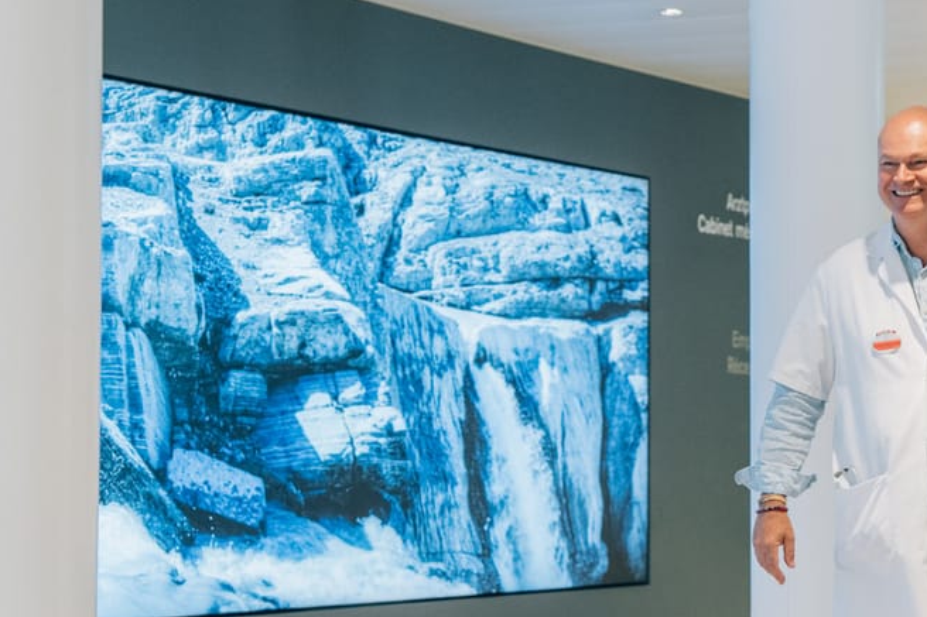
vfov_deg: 11.2
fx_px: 3141
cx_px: 787
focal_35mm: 122
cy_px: 388
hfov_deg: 16.6
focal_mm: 50
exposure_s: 1/250
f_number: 2.5
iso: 1600
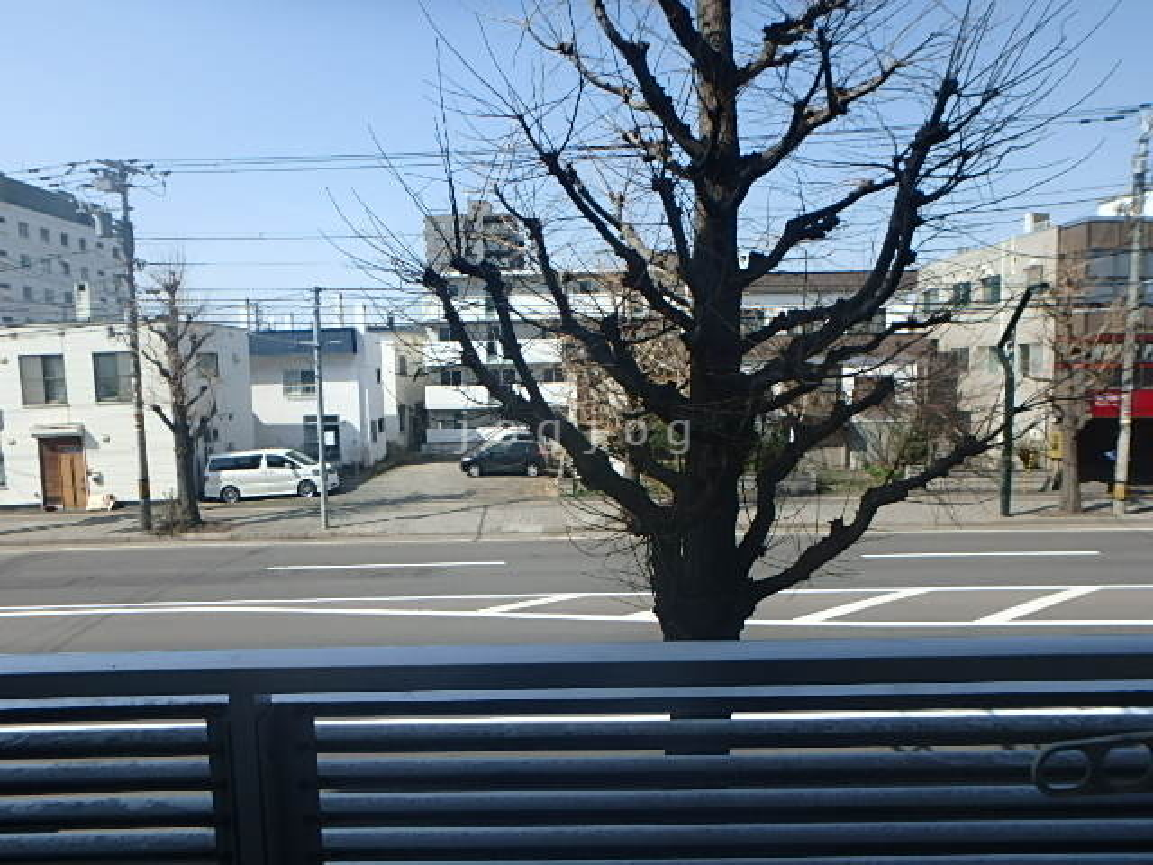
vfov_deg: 63.4
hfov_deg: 79.0
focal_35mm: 21
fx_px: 699
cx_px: 576
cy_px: 432
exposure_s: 1/1000
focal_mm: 3.7
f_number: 3.5
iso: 125
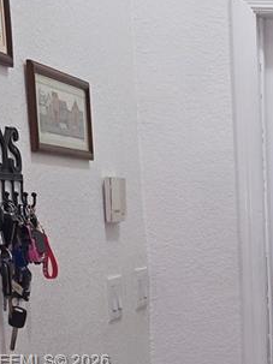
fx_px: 958
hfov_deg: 14.9
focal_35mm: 91
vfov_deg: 20.8
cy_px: 363
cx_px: 428
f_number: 1.7
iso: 100
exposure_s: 1/30
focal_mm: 6.3
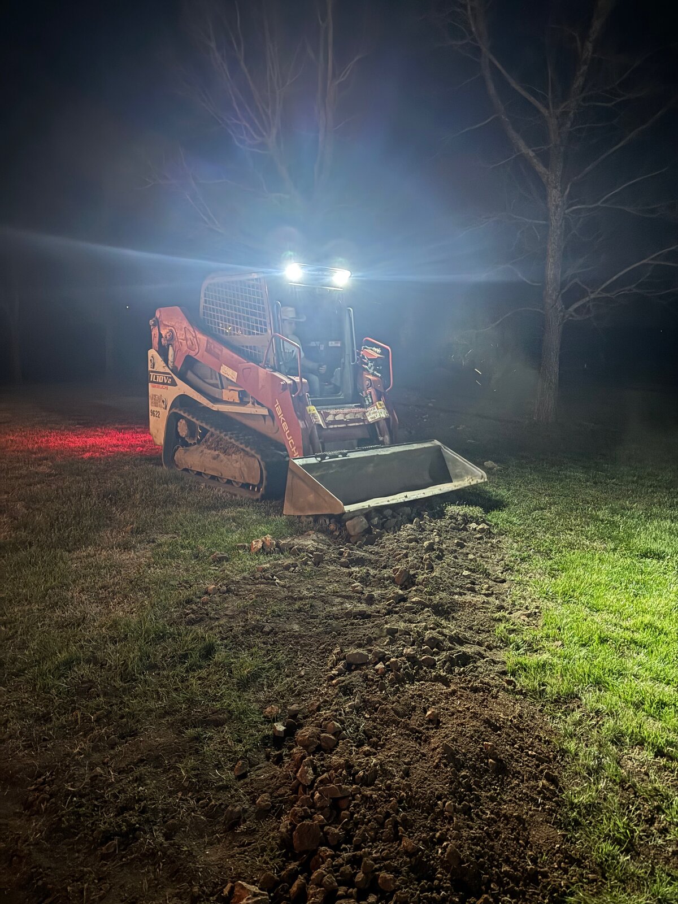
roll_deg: -2.2
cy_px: 452
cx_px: 339
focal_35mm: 24
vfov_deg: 71.6
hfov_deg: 56.8
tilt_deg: -11.1
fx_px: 627
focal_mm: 6.76
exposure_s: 1/17
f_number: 1.78
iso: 1250
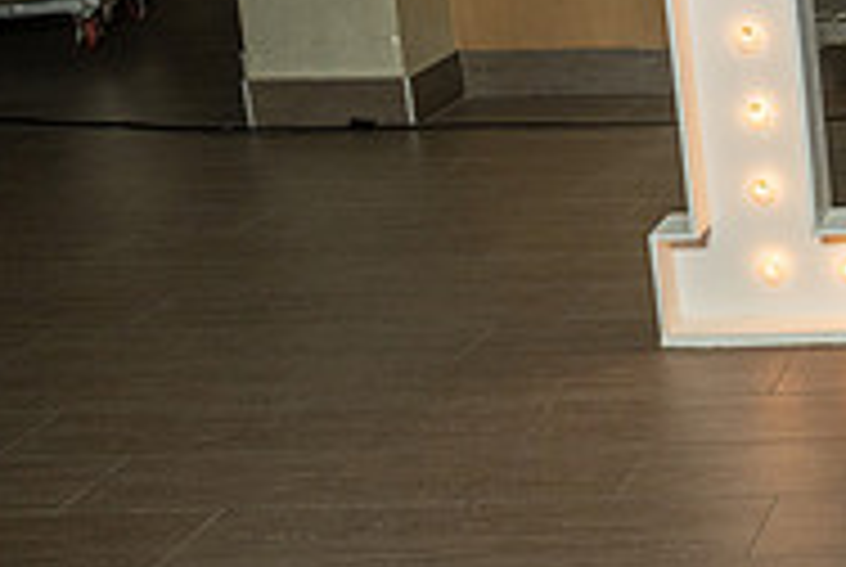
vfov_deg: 18.2
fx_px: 1742
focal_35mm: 74
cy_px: 79
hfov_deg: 22.2
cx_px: 1292
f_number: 5.6
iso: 640
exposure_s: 1/125
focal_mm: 24
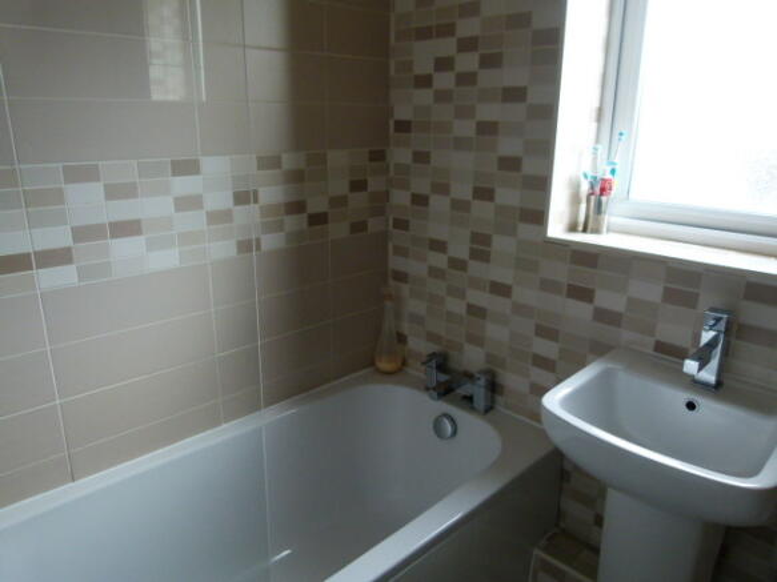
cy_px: 291
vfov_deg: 54.9
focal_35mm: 25
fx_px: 561
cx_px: 388
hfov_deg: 69.4
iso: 160
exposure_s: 1/60
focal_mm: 4.5
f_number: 2.8
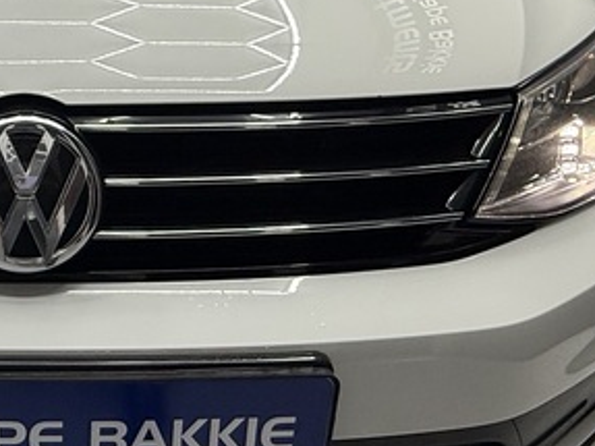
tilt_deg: -15.3
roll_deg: +0.9
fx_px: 859
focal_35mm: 50
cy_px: 168
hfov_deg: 34.6
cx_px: -6
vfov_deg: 29.0
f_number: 2.2
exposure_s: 1/99
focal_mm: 2.22
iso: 80
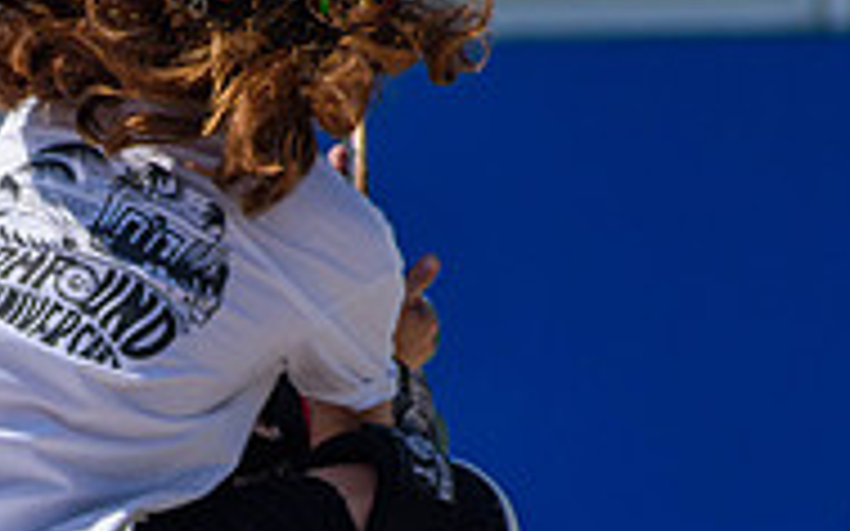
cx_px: -67
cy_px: 614
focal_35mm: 1411
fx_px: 32676
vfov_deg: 0.9
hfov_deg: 1.5
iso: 360
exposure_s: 1/2000
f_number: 6.3
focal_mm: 300
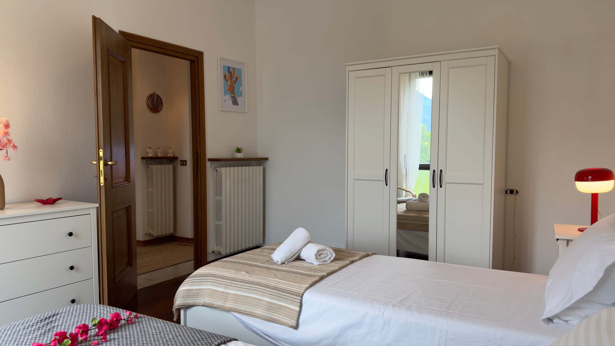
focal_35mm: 27
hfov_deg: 69.9
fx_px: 440
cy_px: 178
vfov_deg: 42.9
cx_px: 302
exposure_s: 1/100
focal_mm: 6.76
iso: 80
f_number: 1.78
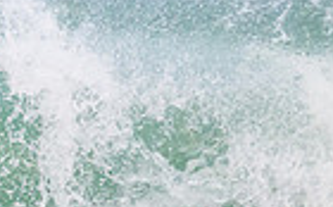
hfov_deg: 0.8
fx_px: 24428
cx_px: -316
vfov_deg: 0.5
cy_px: 132
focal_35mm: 2696
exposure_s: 1/2000
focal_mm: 610
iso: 5000
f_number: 11
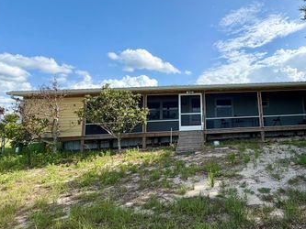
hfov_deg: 74.7
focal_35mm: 21
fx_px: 186
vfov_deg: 63.3
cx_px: 220
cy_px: 100
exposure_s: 1/770
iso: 25
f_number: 2.2
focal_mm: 2.22
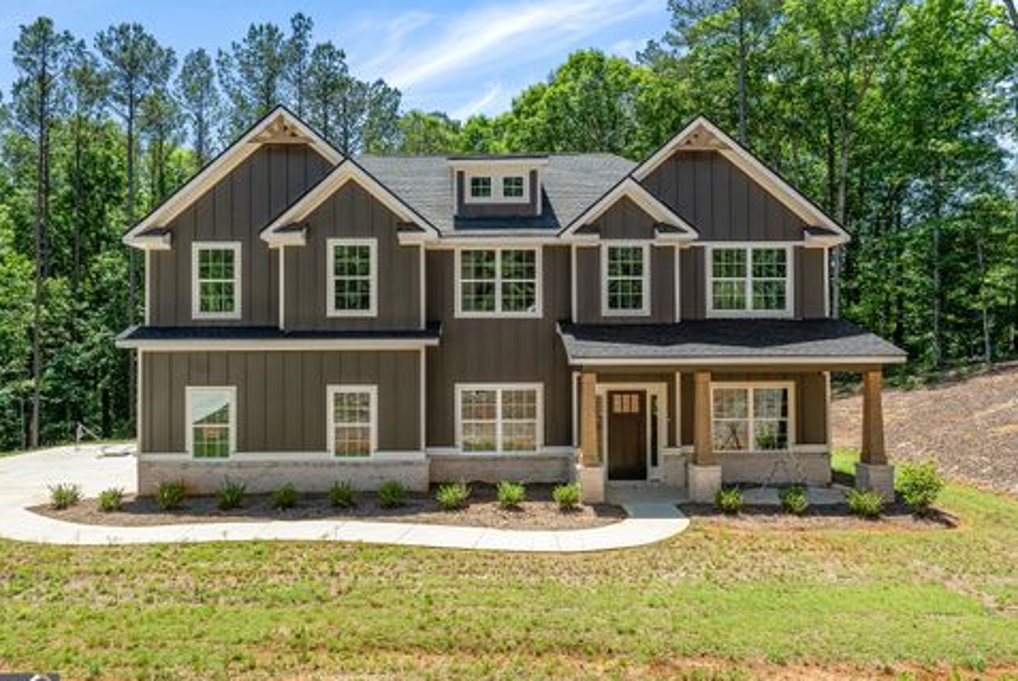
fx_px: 623
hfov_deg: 78.5
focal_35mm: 22
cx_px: 487
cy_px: 352
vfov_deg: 57.3
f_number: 7.1
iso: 640
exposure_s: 1/1000
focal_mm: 21
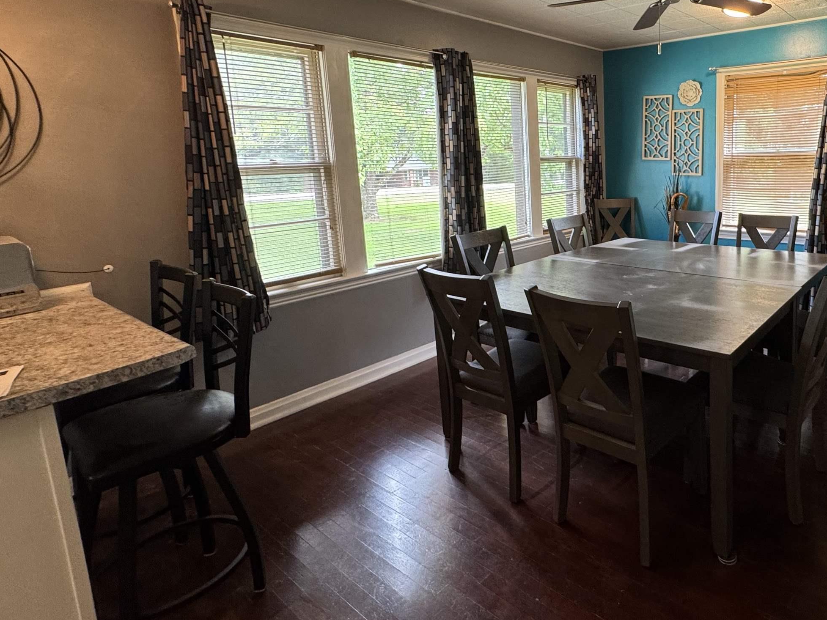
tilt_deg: -9.6
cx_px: 602
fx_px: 526
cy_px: 234
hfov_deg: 72.1
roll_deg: +0.7
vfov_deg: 60.3
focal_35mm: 22
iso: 200
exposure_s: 1/60
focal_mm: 2.22
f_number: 2.2
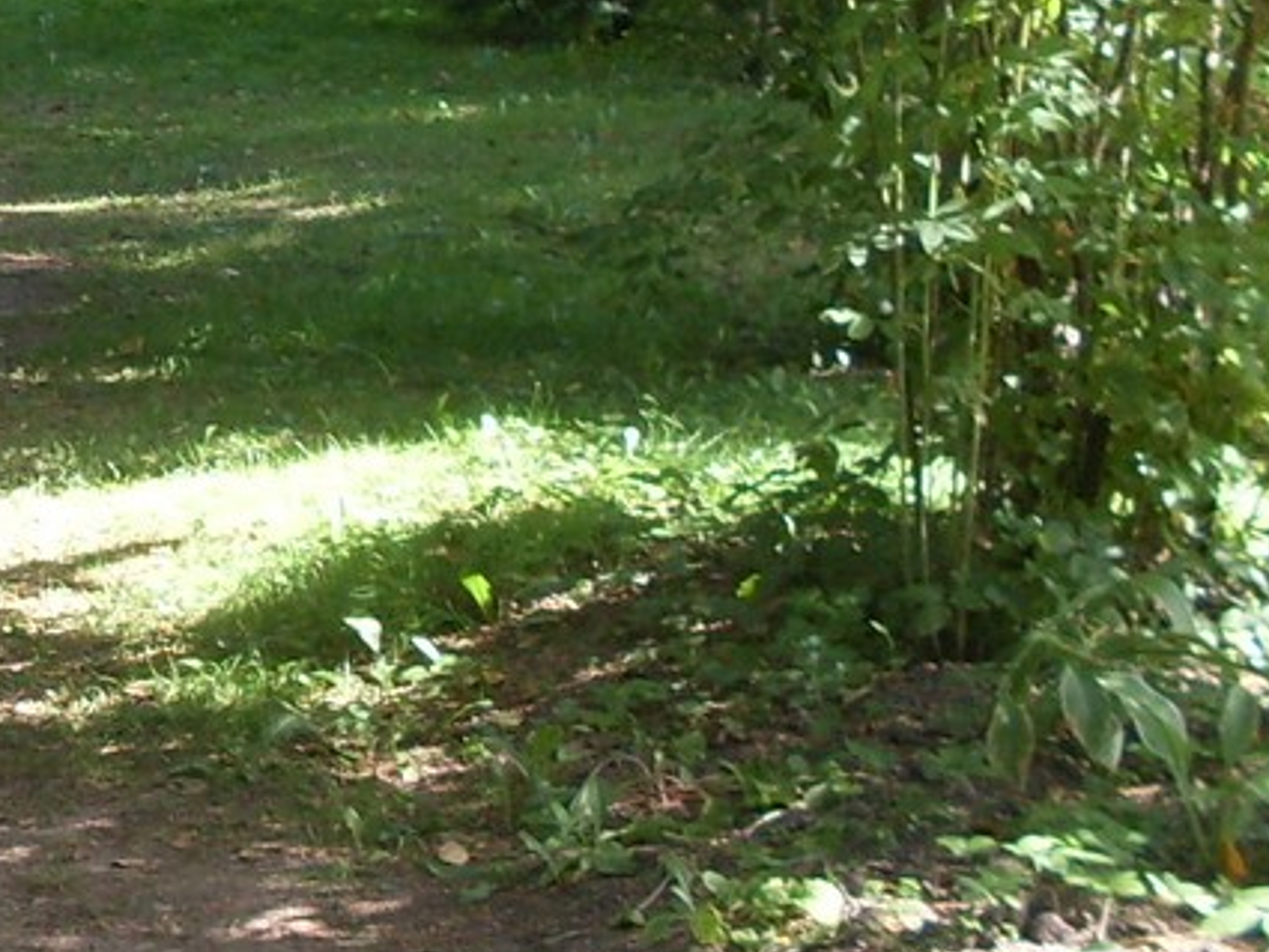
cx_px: -569
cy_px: 16
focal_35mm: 128
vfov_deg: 11.5
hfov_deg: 14.5
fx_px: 4694
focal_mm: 6.3
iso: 80
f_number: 2.8
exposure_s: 1/125
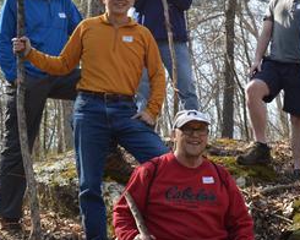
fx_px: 764
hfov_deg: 22.0
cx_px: 229
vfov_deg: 17.8
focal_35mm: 86
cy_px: 96
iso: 140
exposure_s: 1/125
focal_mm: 30
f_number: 5.6
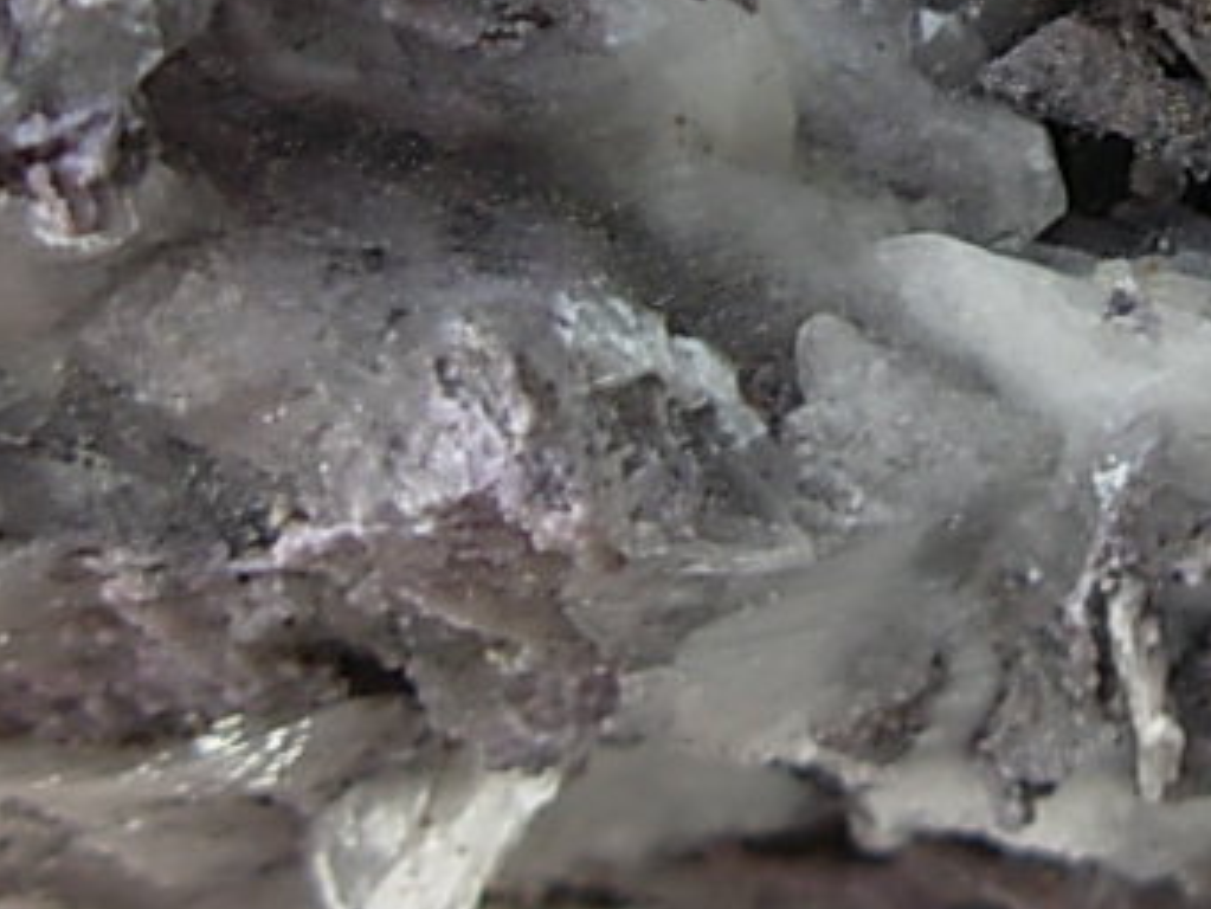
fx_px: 3990
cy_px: 28
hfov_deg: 16.7
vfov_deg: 12.9
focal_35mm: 114
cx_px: 1328
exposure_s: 1/105
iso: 50
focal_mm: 6.3
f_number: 2.9
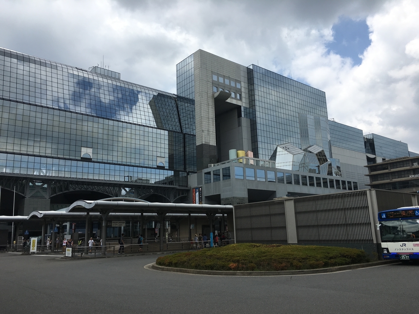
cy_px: 157
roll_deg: +1.8
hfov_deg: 61.7
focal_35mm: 29
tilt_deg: +13.3
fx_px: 351
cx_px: 210
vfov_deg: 48.2
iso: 25
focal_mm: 4.15
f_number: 2.2
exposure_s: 1/2024
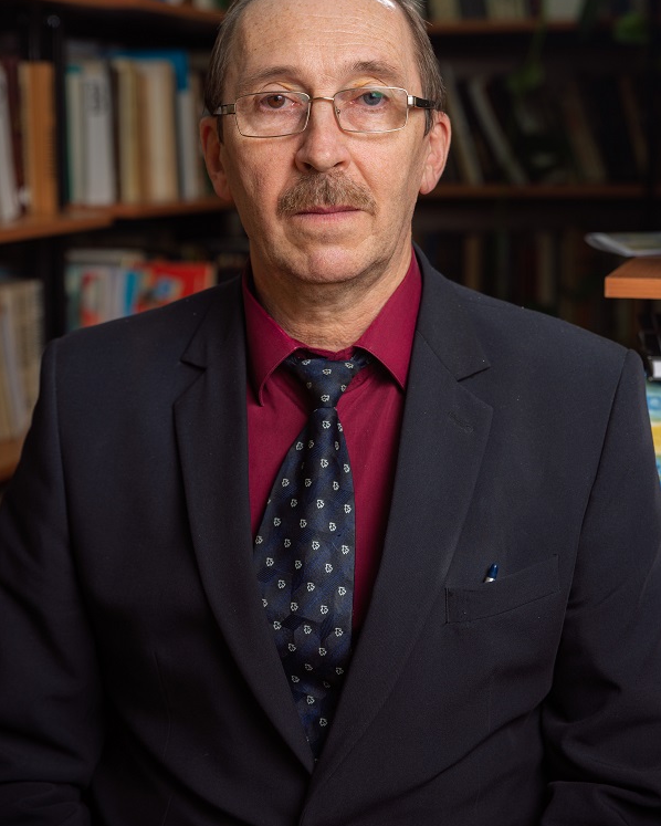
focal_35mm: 79
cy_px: 357
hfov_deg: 19.4
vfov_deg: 24.1
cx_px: 330
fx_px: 1931
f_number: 3.2
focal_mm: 70
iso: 100
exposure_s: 1/200
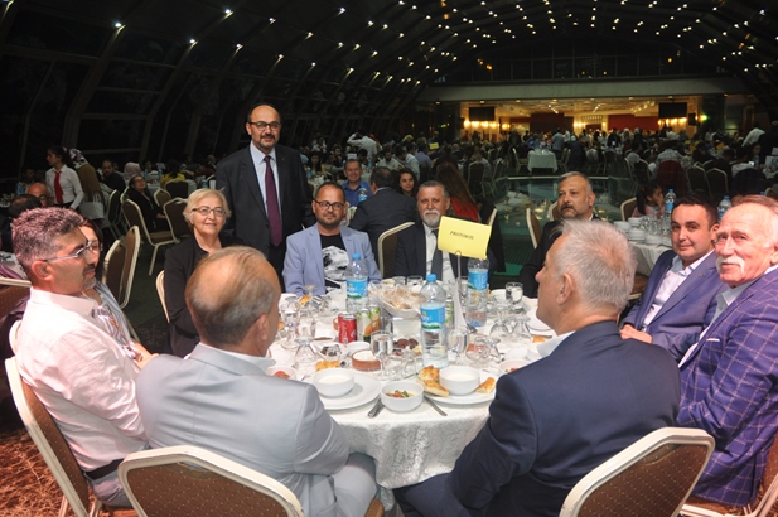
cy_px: 265
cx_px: 393
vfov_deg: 46.3
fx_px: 604
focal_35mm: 28
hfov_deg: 65.5
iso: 800
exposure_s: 1/60
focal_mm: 18
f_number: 3.5
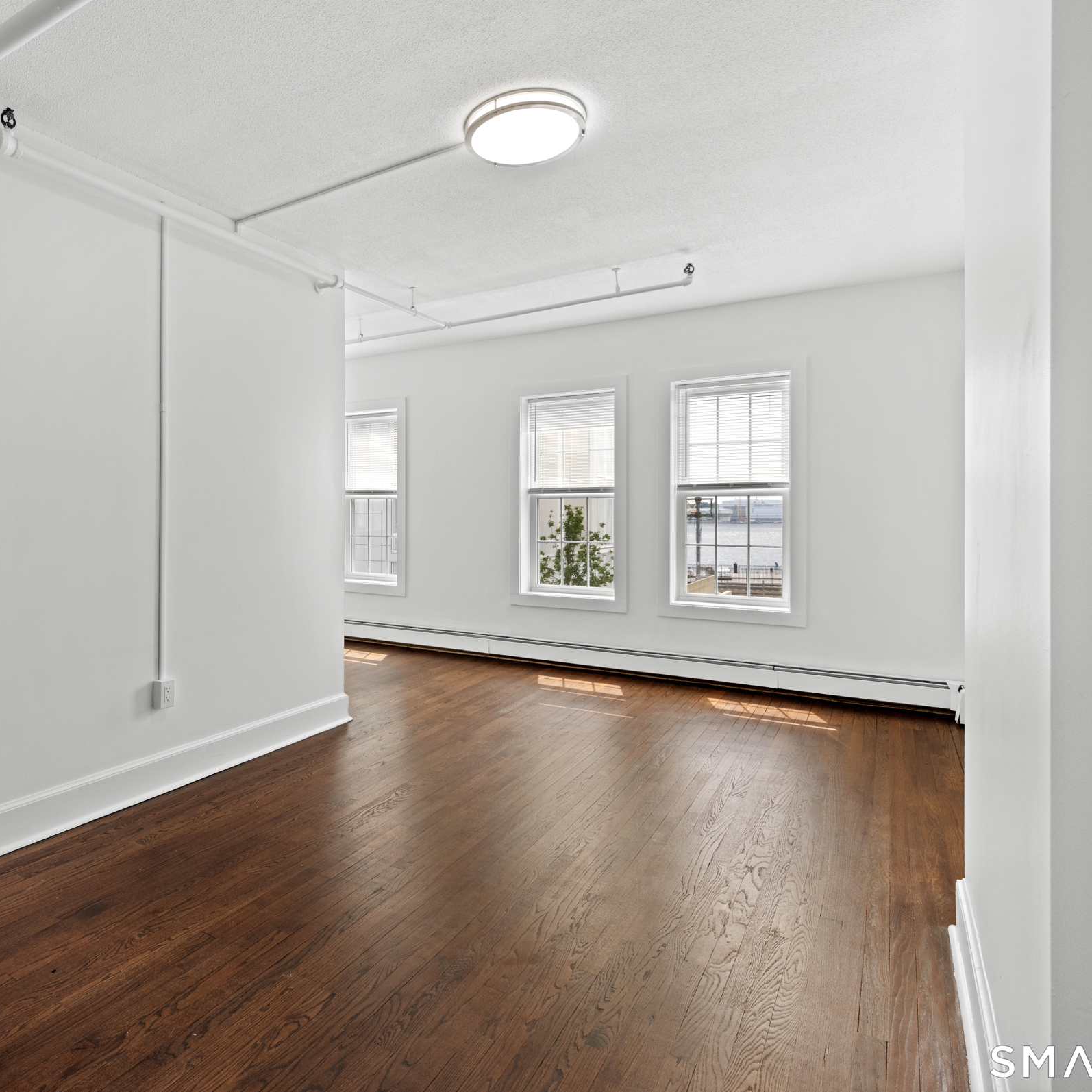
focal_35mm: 21
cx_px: 392
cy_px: 522
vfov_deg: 73.0
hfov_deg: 71.5
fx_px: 738
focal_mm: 15.5
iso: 320
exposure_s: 1/15
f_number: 9
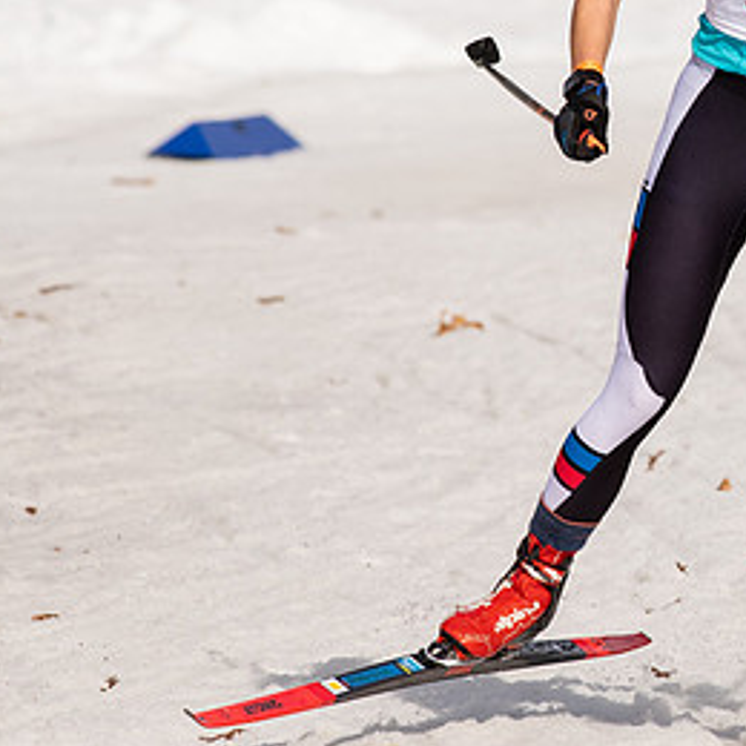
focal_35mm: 995
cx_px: 830
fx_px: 24260
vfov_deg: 1.8
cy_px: 230
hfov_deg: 1.8
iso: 400
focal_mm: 300
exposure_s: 1/2000
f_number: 7.1
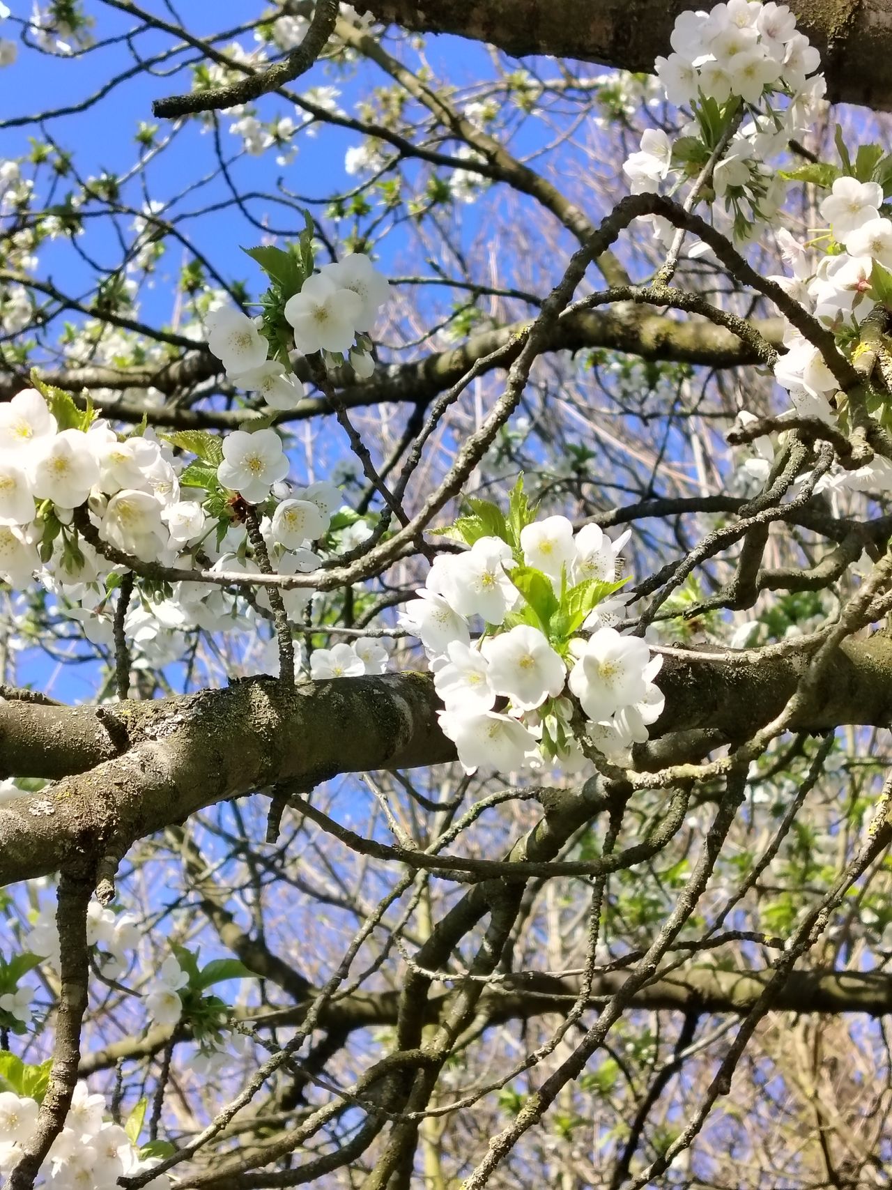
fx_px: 825
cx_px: 446
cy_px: 595
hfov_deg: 56.8
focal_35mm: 24
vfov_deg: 71.6
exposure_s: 1/414
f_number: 1.7
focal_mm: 5.24
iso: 100
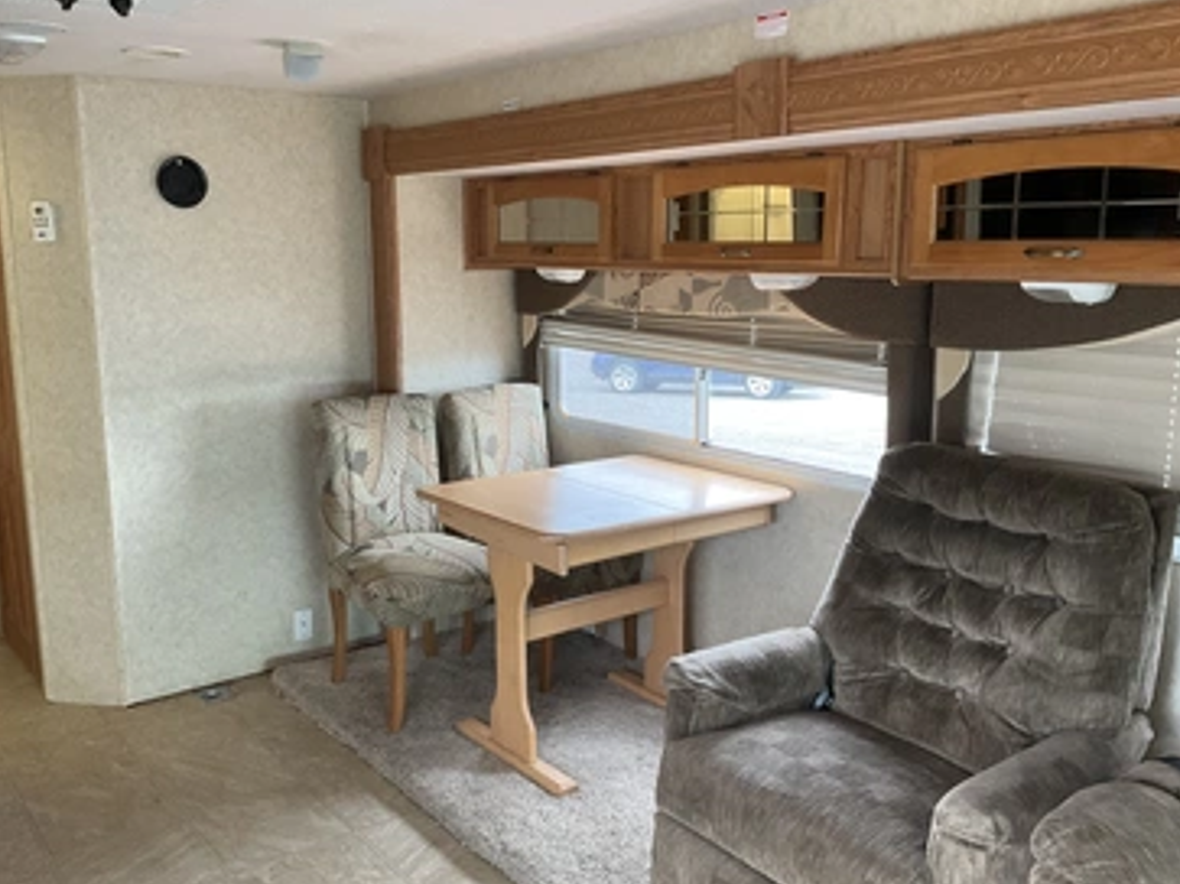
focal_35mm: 32
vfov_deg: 44.1
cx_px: 543
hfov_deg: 56.8
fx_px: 1090
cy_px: 445
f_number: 1.8
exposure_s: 1/60
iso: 80
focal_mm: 3
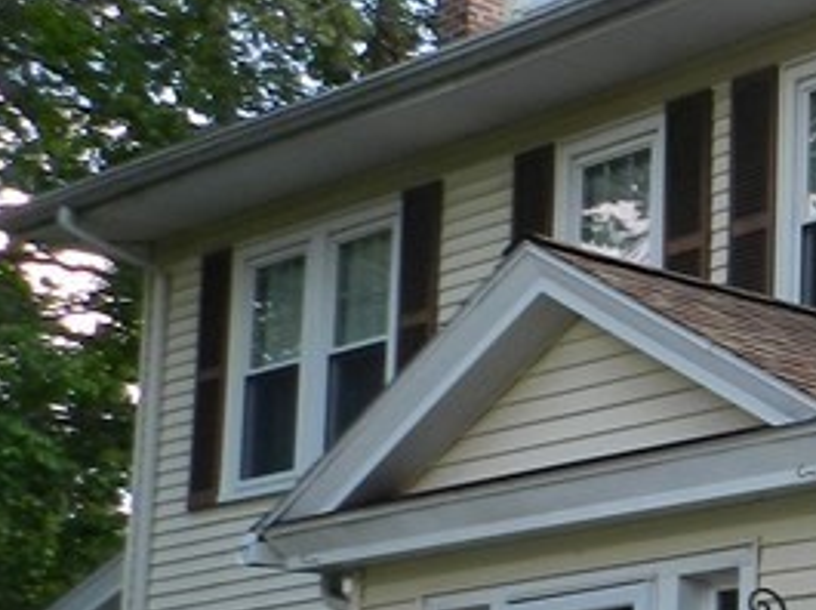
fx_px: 2095
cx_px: 1500
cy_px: 585
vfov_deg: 16.3
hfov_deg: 17.5
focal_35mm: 89
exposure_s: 1/320
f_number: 3.4
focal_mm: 4
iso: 160
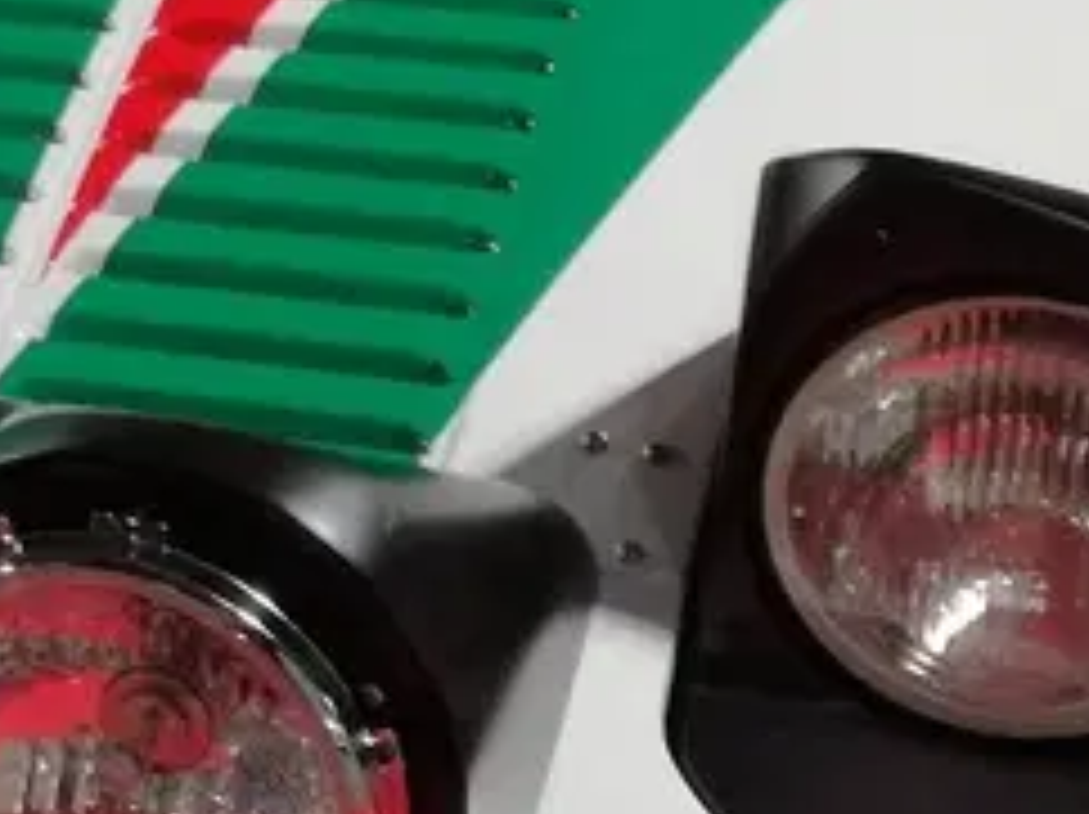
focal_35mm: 134
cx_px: 14
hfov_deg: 14.5
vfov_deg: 11.0
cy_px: 333
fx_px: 4211
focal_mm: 3.79
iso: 160
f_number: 2
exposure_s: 1/33.3
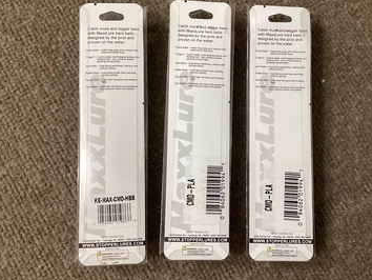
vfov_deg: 40.7
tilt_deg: -83.1
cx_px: 205
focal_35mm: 35
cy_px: 131
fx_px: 376
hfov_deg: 52.5
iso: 250
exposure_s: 1/60
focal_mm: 3.3
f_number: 2.4
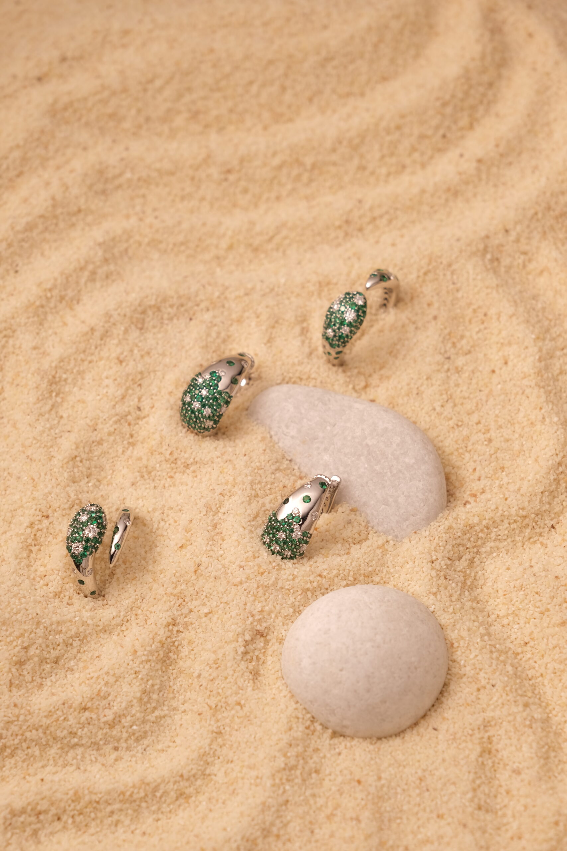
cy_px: 426
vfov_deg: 17.1
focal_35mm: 120
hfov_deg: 11.4
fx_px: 2834
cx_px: 284
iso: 80
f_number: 5.6
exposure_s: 1/160
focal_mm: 80
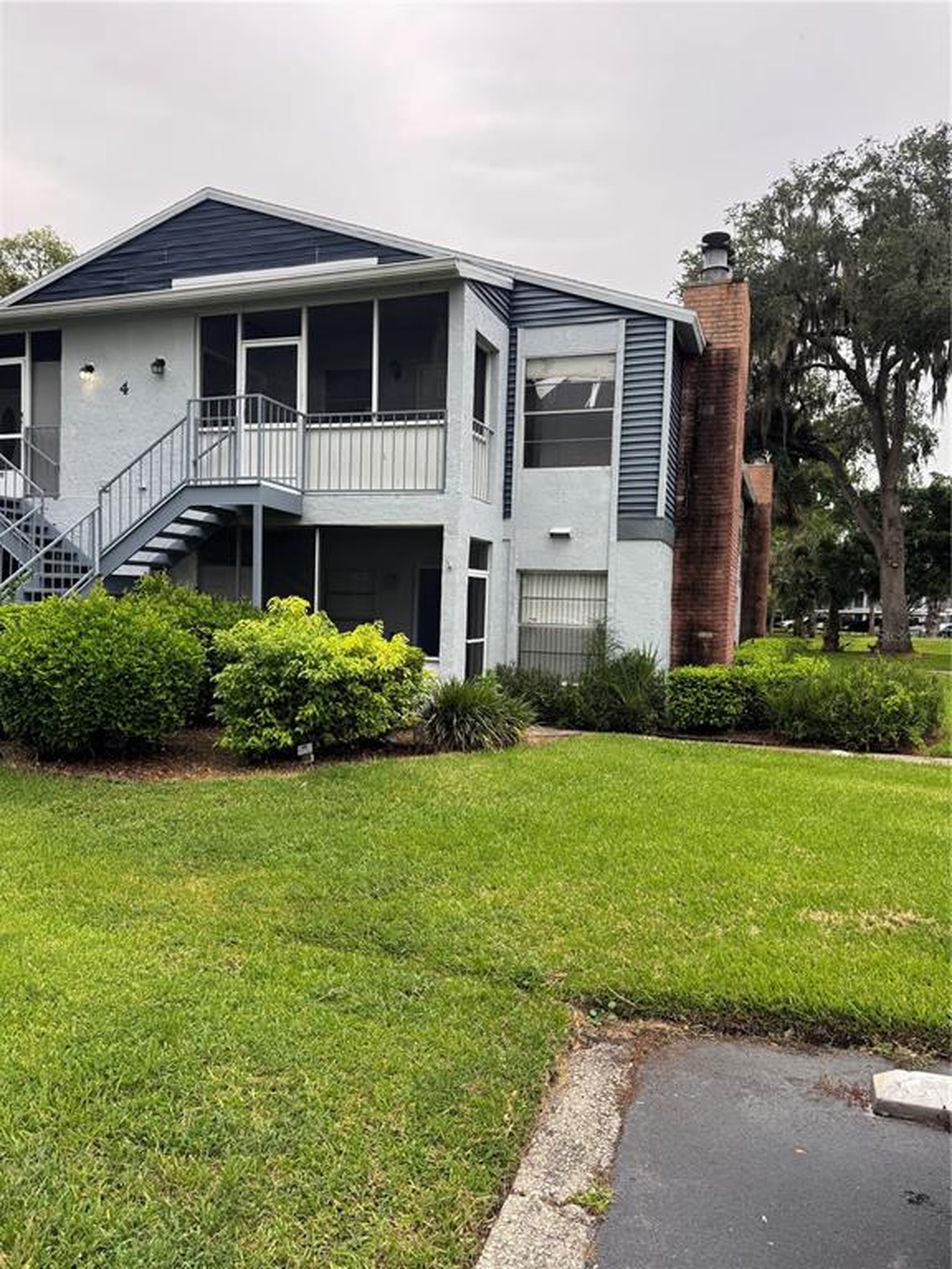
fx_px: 880
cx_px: 476
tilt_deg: -2.0
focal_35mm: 24
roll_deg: -1.4
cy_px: 634
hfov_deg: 56.8
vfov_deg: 71.6
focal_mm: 6.76
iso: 80
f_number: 1.78
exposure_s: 1/177
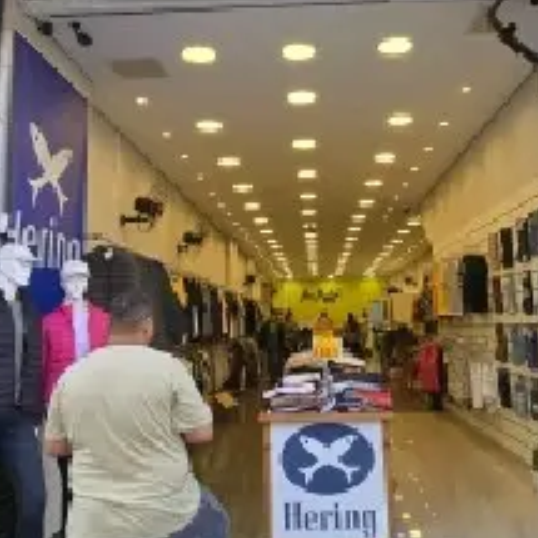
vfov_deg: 50.3
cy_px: 183
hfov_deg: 51.0
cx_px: 295
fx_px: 563
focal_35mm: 32
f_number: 2.2
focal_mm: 2.2
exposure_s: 1/152
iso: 50
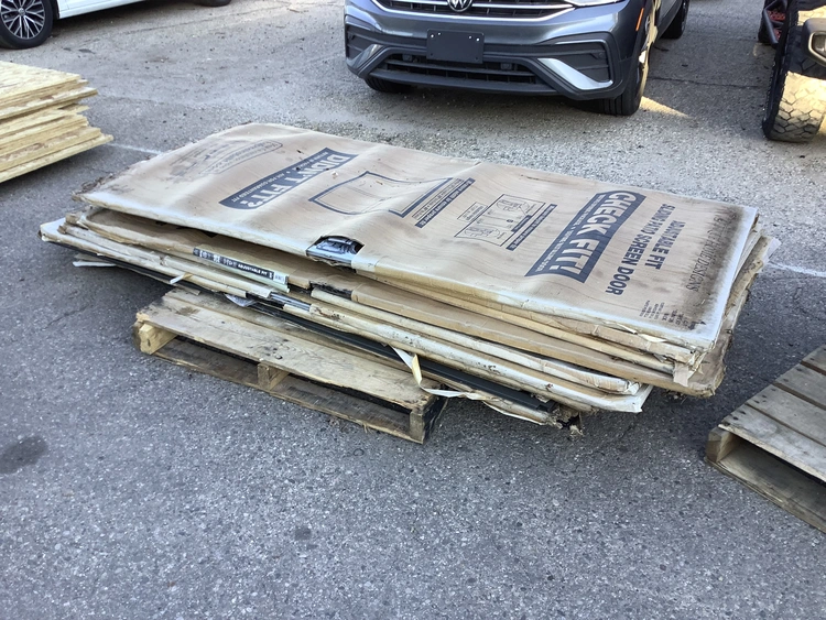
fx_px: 740
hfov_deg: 58.3
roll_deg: +1.0
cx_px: 413
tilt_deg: -32.7
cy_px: 310
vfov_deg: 45.5
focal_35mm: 31
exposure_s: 1/120
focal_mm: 3.3
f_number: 2.4
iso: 32
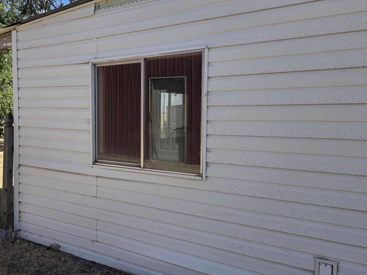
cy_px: 138
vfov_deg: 42.9
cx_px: 125
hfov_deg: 54.3
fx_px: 350
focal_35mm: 33
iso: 80
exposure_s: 1/4057
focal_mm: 6.3
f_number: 1.7
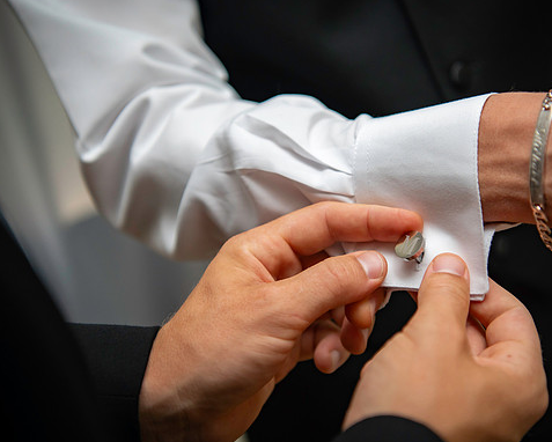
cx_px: 322
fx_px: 932
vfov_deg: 26.7
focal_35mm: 57
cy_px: 220
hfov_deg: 32.9
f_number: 2.8
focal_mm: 50
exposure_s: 1/125
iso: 800
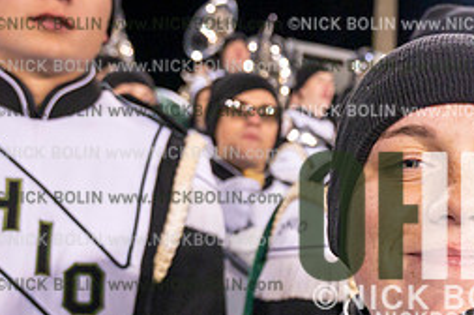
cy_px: 240
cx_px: 431
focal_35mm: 55
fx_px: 723
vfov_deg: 24.3
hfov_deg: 34.2
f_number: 4.5
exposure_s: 1/640
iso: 5000
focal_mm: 24
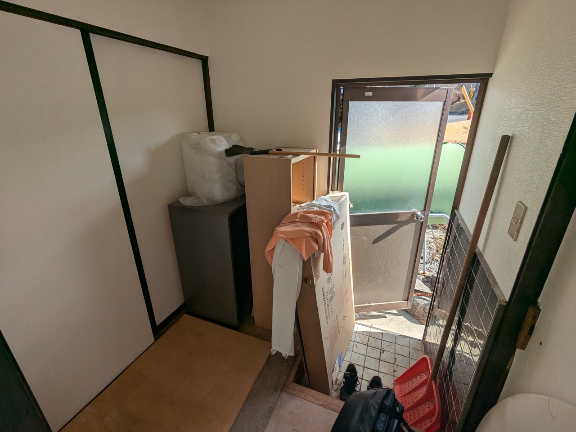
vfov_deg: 78.1
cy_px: 216
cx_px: 288
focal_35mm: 16
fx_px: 266
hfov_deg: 94.5
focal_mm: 2.35
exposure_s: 1/822
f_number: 2.2
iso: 46
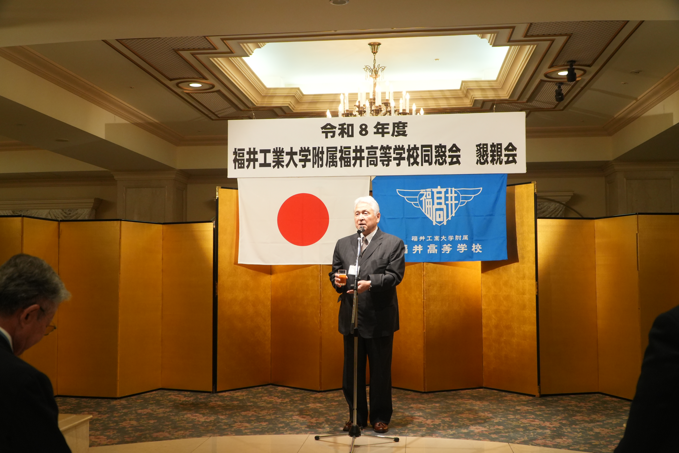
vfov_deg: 38.4
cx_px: 340
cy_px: 226
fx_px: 651
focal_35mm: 34
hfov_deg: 55.1
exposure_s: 1/160
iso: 1250
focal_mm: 23
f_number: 4
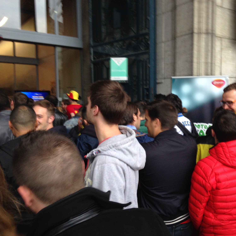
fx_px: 301
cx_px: 140
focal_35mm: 39
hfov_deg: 42.7
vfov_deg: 42.8
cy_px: 118
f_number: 2.4
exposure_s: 1/20
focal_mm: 4.12
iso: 64
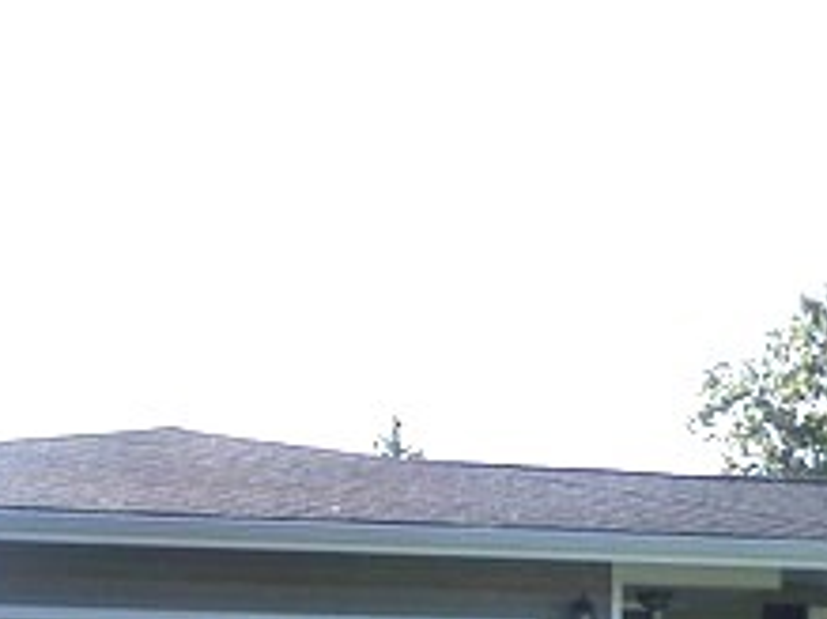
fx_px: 2650
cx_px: 853
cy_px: 491
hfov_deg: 17.3
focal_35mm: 111
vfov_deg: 13.3
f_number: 2.8
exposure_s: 1/800
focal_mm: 6.3
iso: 80
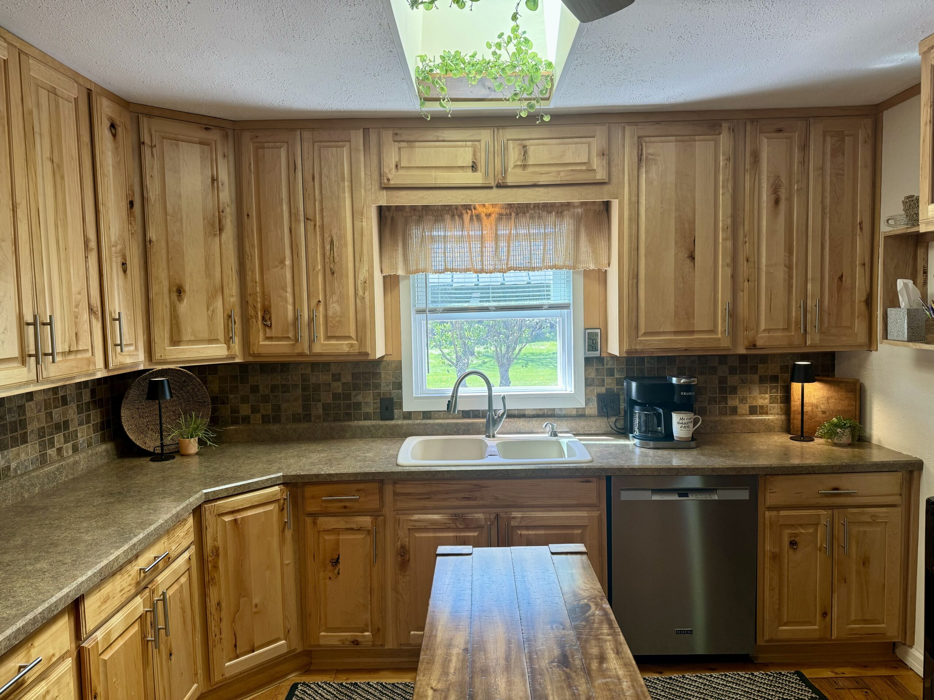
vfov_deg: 56.8
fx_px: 648
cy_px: 350
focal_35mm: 24
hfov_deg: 71.6
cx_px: 467
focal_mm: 6.76
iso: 125
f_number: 1.78
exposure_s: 1/120
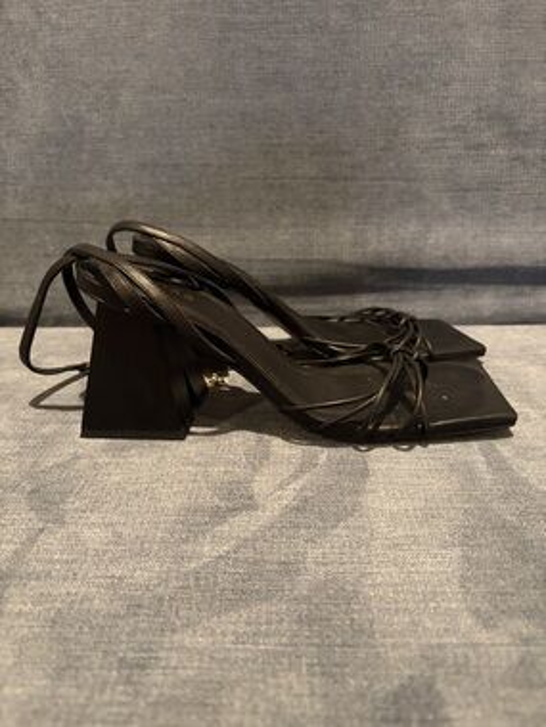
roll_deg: +0.7
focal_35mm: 26
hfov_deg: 53.1
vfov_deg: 67.3
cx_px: 273
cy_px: 364
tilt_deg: -23.1
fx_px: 547
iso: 640
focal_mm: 5.96
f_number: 1.6
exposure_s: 1/30
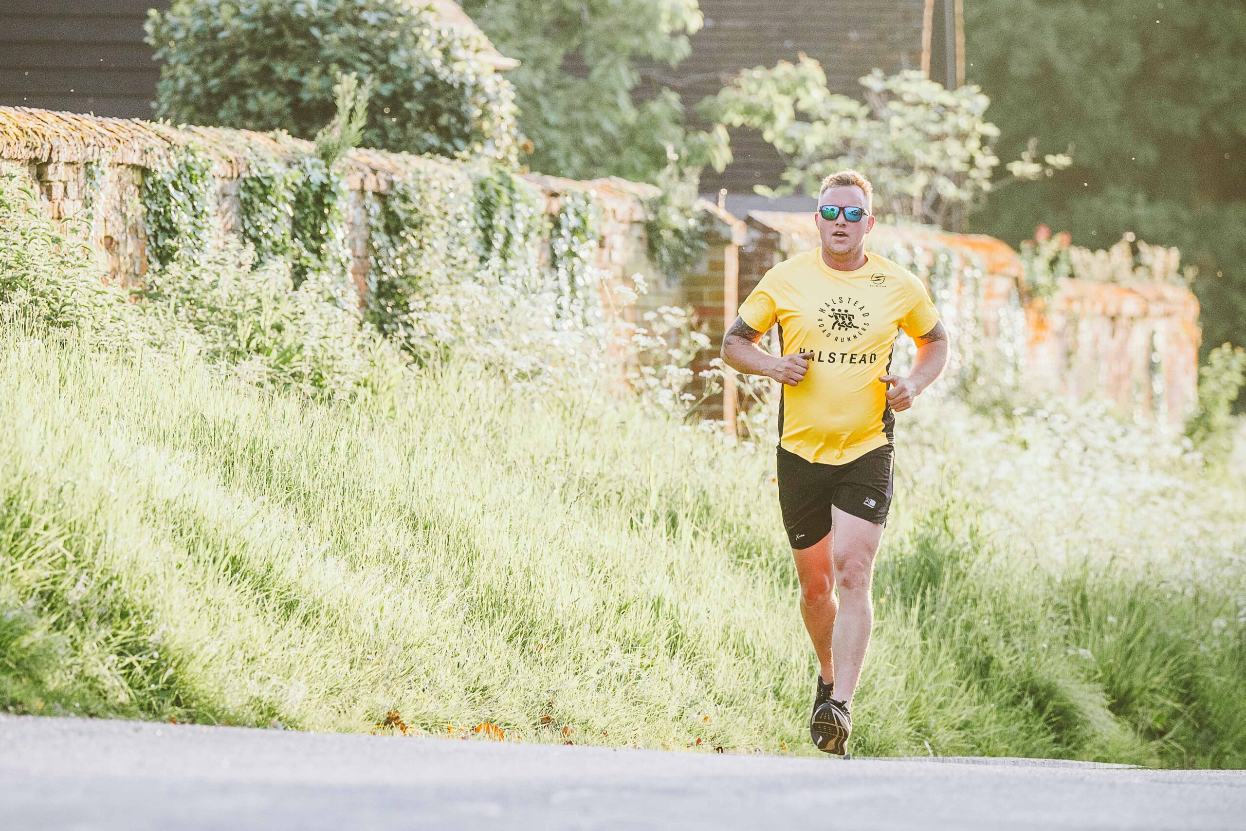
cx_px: 623
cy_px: 416
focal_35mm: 300
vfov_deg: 4.6
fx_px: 10383
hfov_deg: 6.9
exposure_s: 1/1250
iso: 500
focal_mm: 200
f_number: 3.5
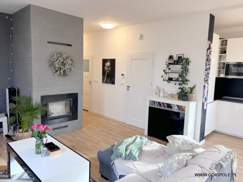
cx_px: 122
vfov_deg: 53.1
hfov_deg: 67.3
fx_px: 183
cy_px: 91
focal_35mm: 26
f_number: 1.5
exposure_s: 1/100
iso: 64
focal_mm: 5.7
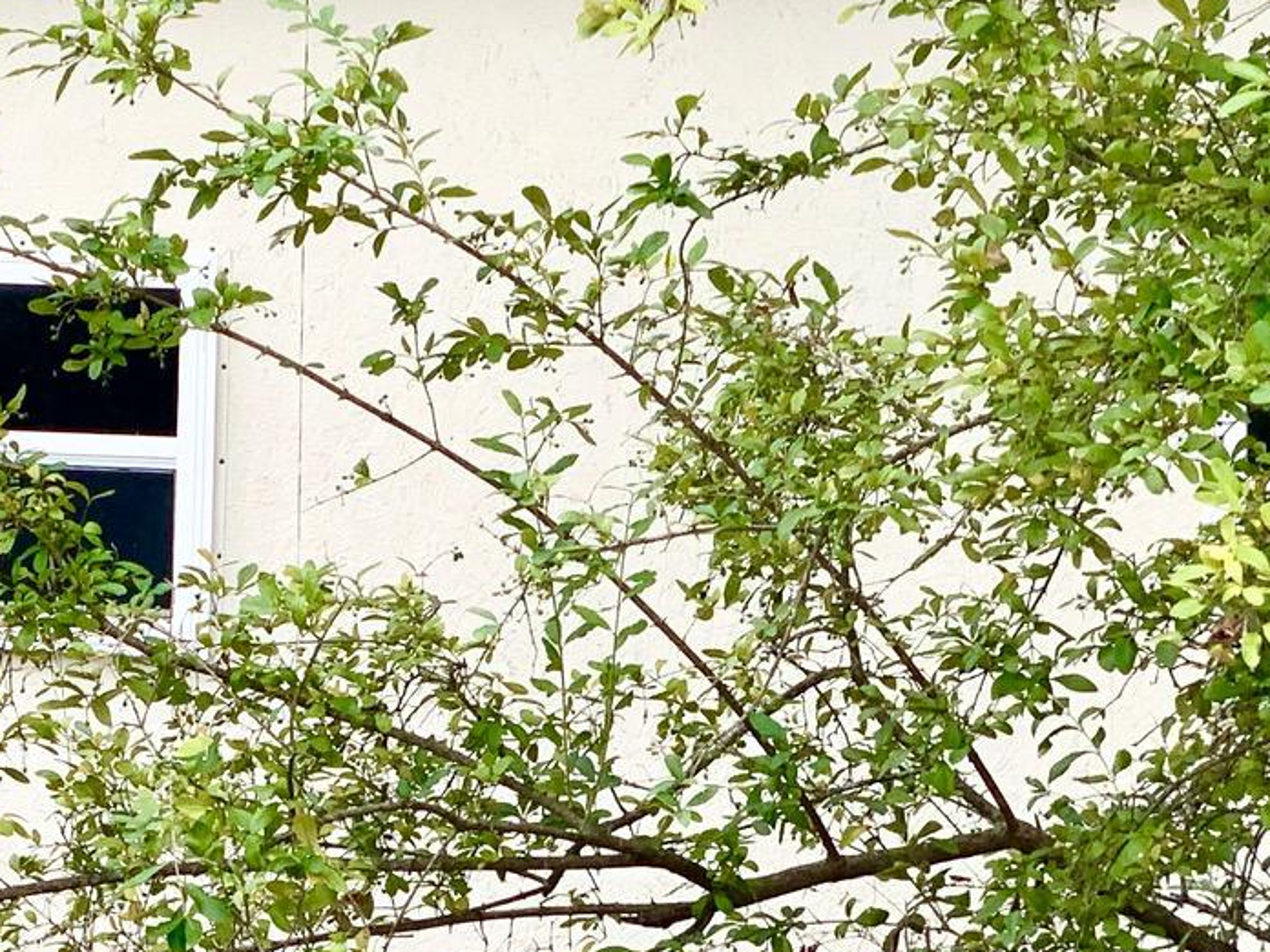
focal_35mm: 153
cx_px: -133
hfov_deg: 12.7
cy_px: -160
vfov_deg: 9.6
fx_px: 5613
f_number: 2.4
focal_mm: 6
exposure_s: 1/122
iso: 25
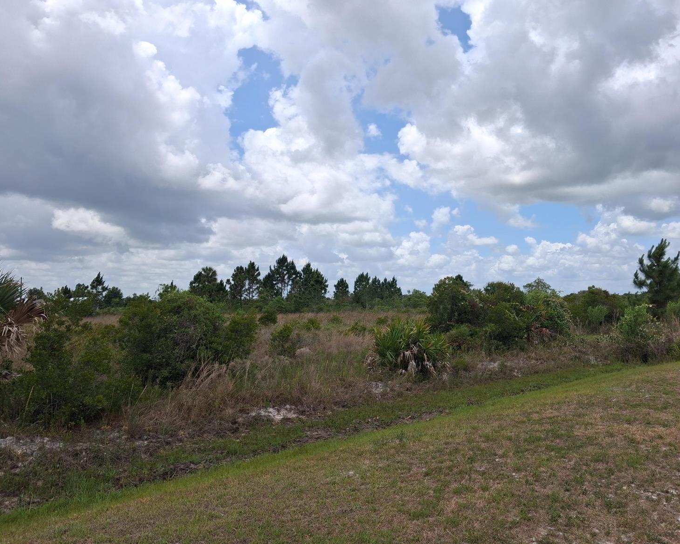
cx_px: 366
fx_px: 584
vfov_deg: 50.0
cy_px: 269
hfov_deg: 60.4
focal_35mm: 29
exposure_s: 1/701
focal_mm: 4
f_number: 1.8
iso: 25
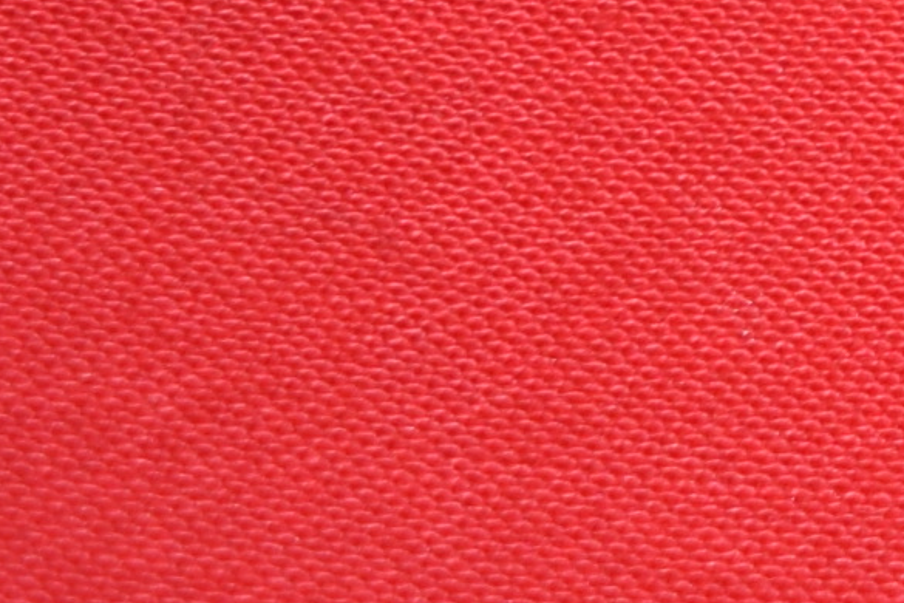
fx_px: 9265
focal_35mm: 369
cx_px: 3054
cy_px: -1167
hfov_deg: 5.2
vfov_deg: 3.6
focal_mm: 32
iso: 160
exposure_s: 1/25
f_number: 5
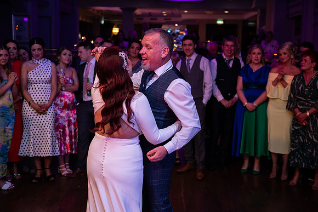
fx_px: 486
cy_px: 106
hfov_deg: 36.2
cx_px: 159
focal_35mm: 55
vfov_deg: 24.6
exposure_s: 1/160
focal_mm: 55
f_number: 3.5
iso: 500
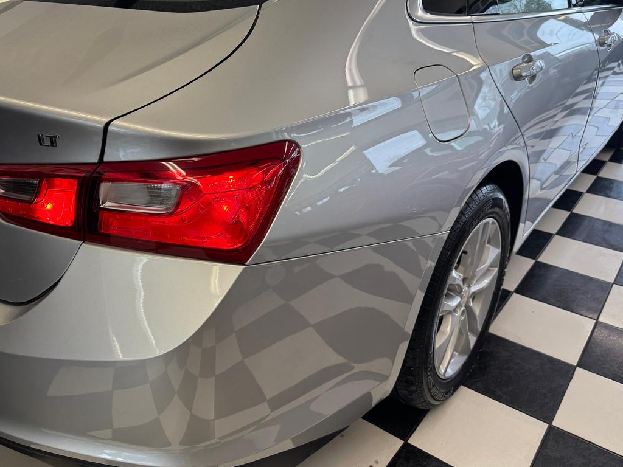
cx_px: 294
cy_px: 198
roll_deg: +0.1
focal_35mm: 30
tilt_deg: -24.3
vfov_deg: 46.6
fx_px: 540
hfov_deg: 59.9
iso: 100
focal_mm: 6.76
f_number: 1.78
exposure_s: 1/120
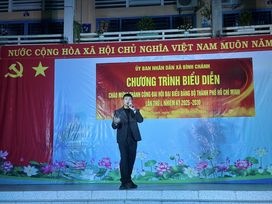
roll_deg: +0.3
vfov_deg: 30.3
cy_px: 102
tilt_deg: +10.6
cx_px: 136
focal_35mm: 48
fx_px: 377
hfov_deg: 39.7
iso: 125
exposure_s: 1/88
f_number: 1.78
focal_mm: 6.86
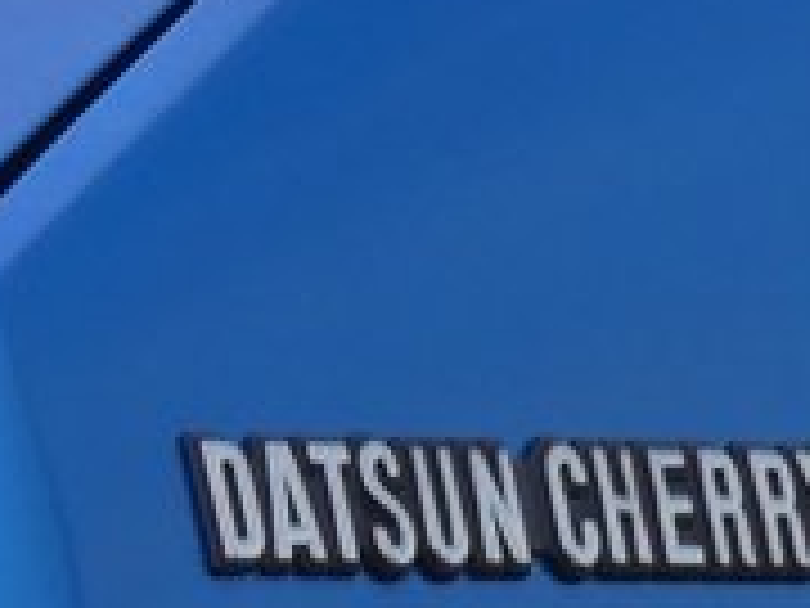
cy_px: 689
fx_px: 15982
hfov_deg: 2.9
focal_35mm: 683
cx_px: -166
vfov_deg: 2.2
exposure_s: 1/320
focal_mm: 21.5
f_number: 5.1
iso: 80
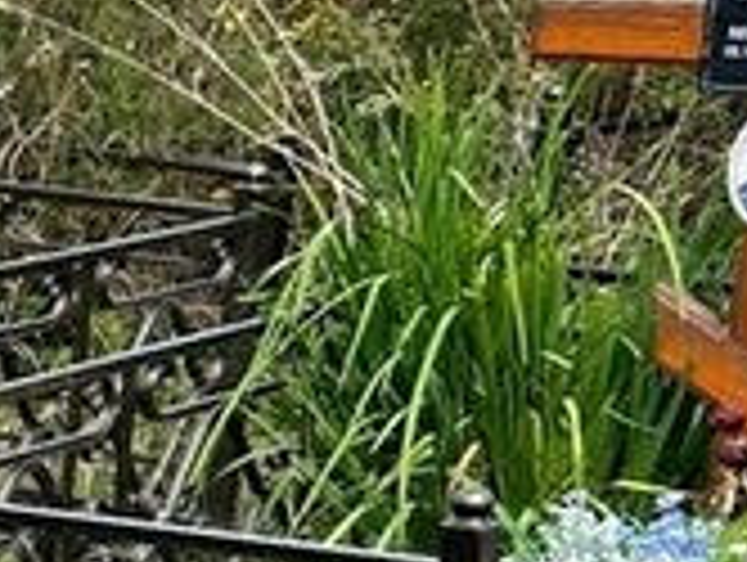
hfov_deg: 9.9
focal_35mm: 160
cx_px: -1346
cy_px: 710
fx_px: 3458
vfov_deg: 9.2
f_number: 1.5
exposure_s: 1/1449
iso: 50
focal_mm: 5.7
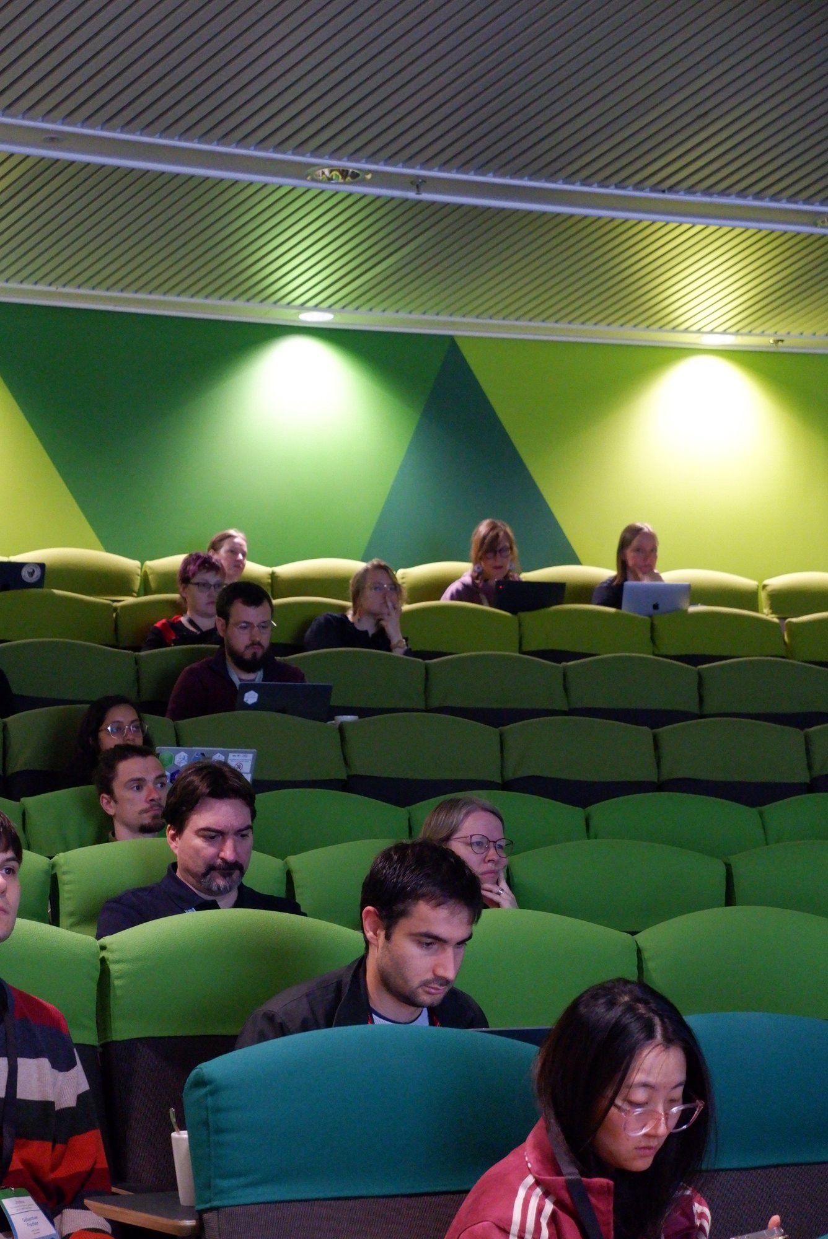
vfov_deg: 29.6
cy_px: 620
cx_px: 414
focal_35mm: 68
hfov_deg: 20.0
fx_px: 2343
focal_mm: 45
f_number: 5.6
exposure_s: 1/60
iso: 6400
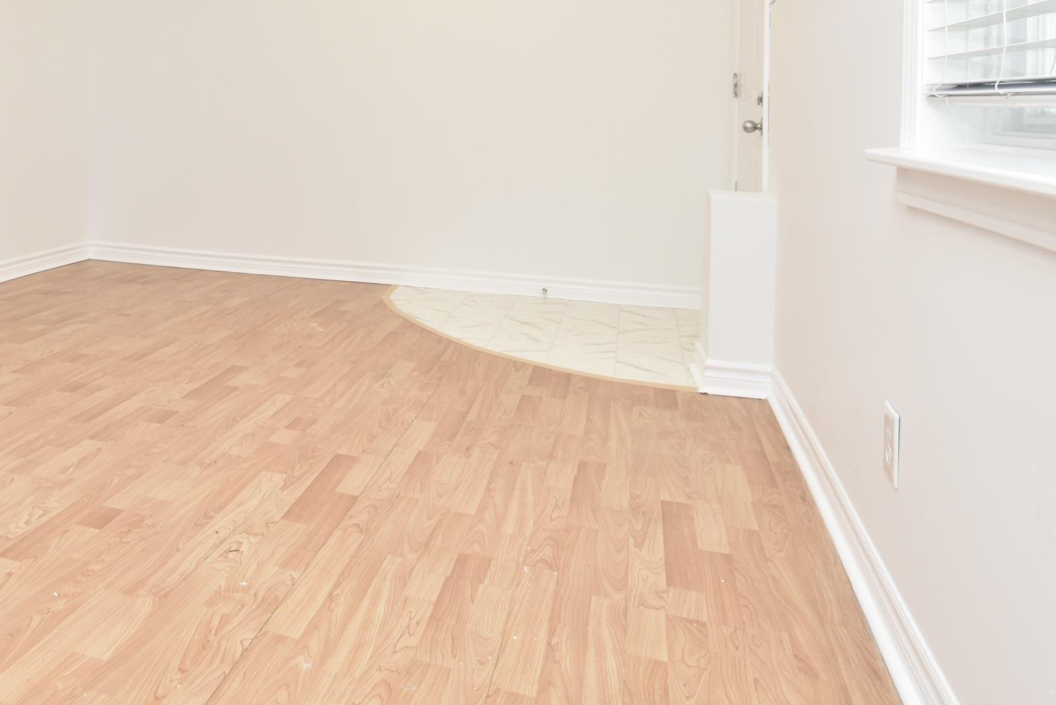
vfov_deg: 42.5
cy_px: 116
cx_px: 239
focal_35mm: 29
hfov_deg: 59.5
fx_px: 851
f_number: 3.5
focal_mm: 10
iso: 200
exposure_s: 1/30
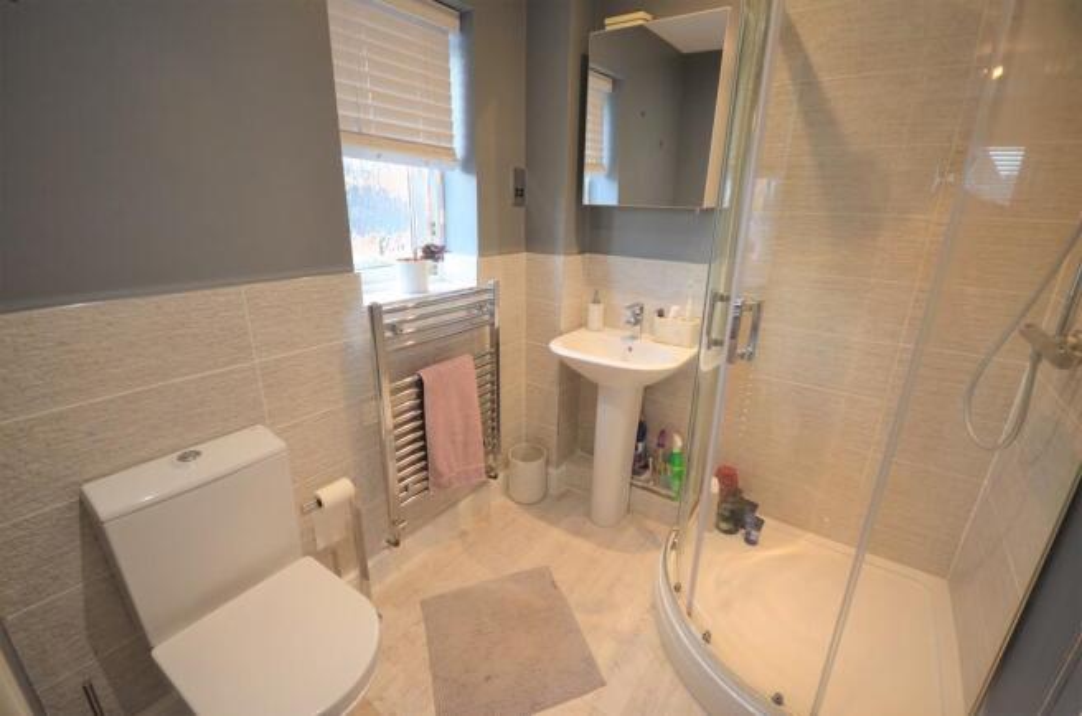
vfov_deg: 77.0
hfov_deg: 100.5
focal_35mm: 15
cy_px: 358
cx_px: 541
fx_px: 450
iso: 560
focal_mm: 10
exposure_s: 1/60
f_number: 4
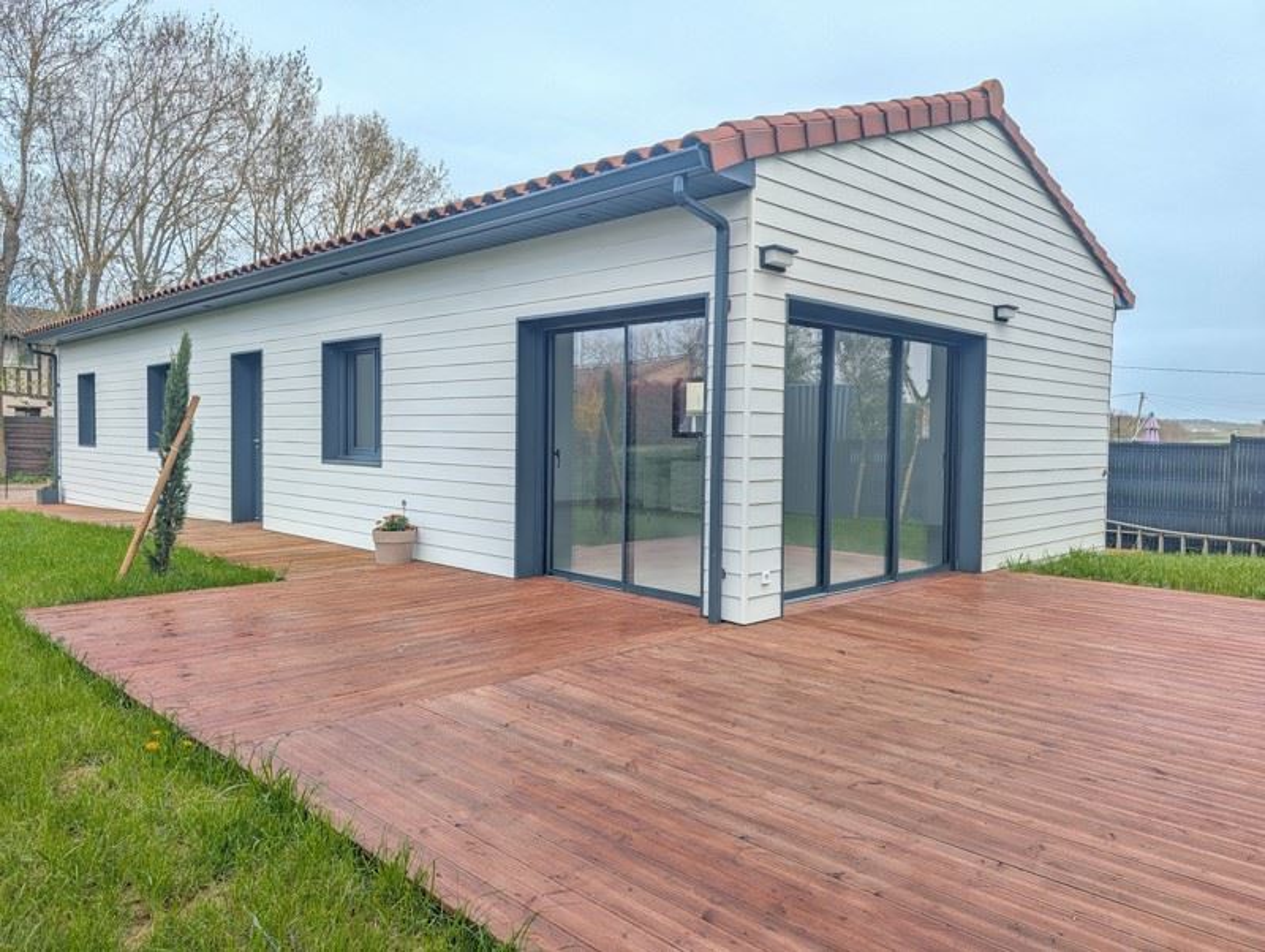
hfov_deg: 71.5
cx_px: 632
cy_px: 476
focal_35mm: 24
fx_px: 878
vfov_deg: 56.9
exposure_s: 1/421
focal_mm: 6.9
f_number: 1.68
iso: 22
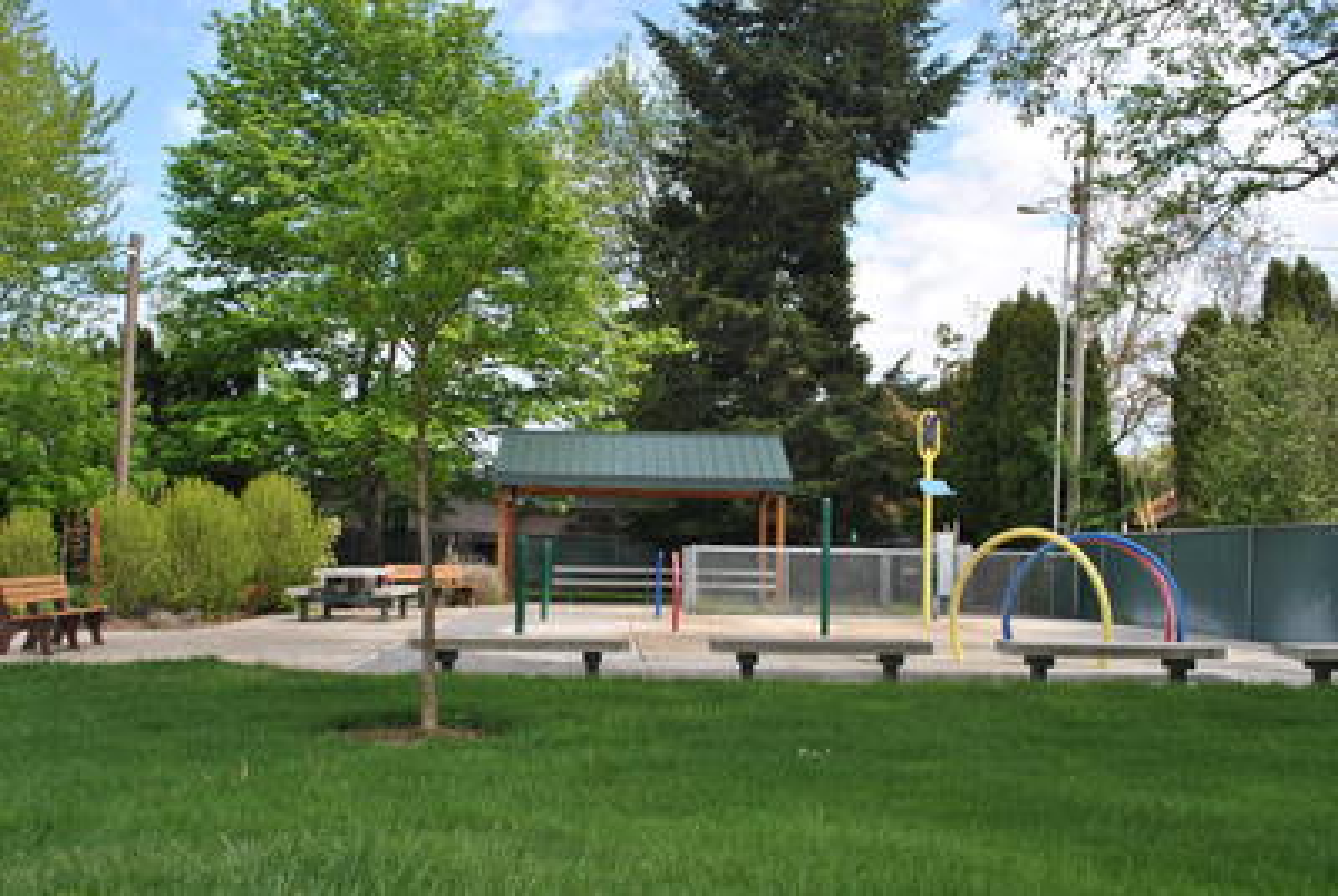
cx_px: 669
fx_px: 1452
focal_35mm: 39
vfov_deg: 34.3
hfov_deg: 49.5
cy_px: 448
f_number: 7.1
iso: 100
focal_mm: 26
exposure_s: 1/200
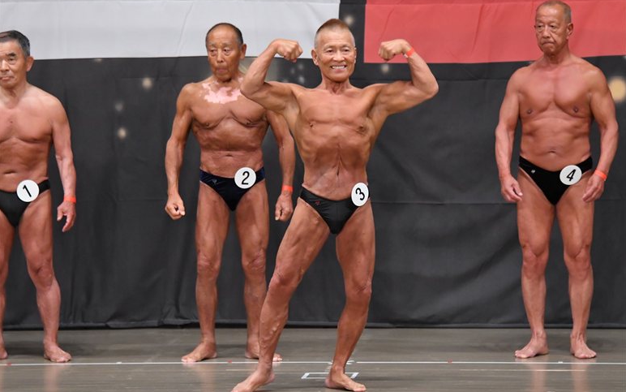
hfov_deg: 9.1
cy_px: 202
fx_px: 3925
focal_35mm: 230
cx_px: 313
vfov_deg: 5.7
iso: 5000
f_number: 5.6
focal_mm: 150
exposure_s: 1/400
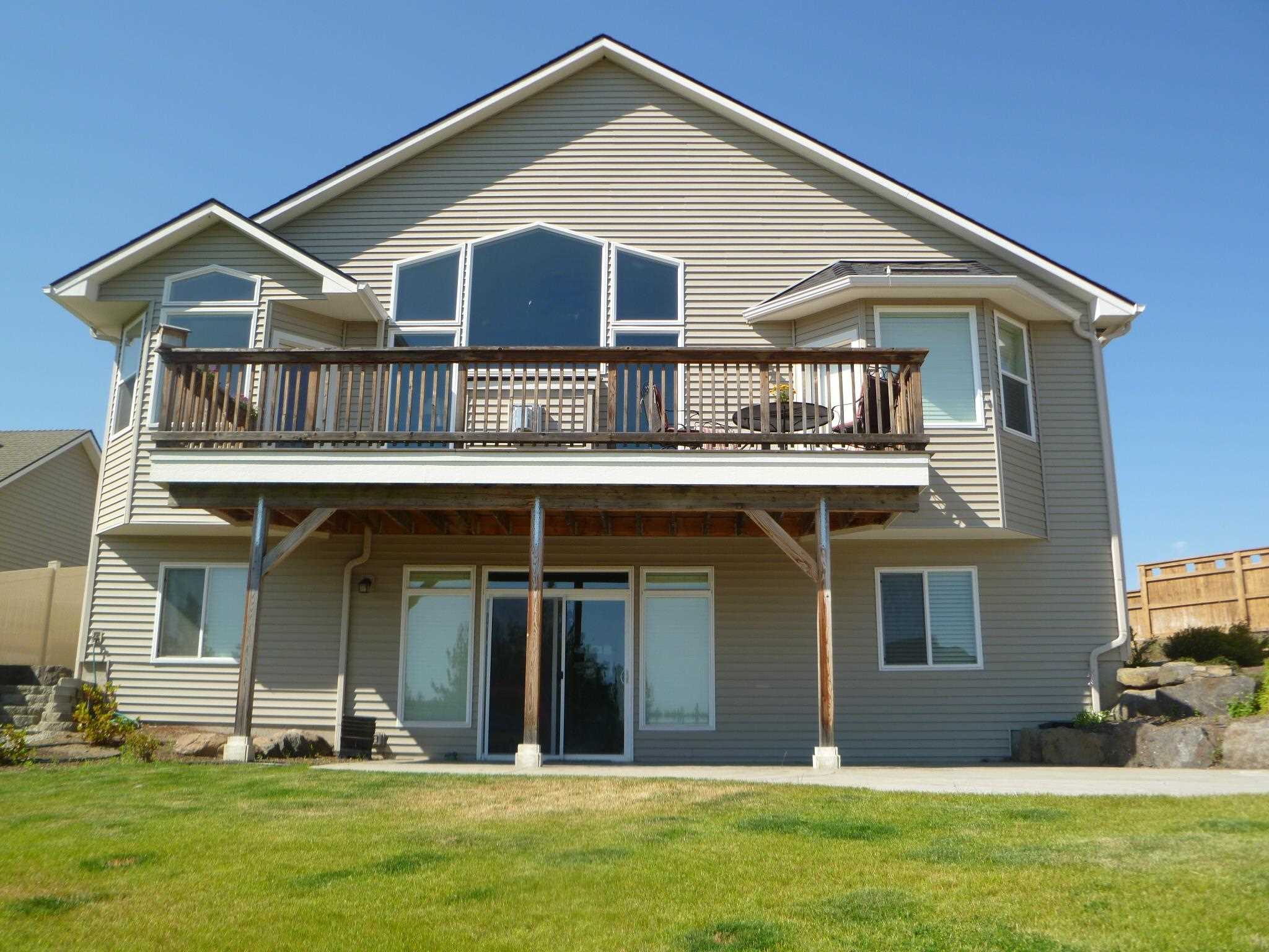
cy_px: 476
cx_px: 634
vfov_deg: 46.8
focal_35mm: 30
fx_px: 1100
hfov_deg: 60.0
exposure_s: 1/640
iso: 80
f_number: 3.4
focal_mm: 5.4
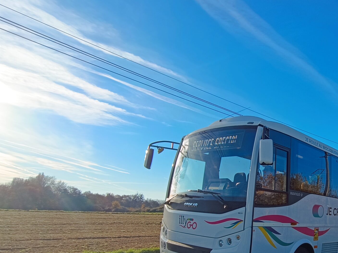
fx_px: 283
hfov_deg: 55.5
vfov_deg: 46.0
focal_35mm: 29
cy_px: 199
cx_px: 288
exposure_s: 1/936
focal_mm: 1.66
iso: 50
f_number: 2.2
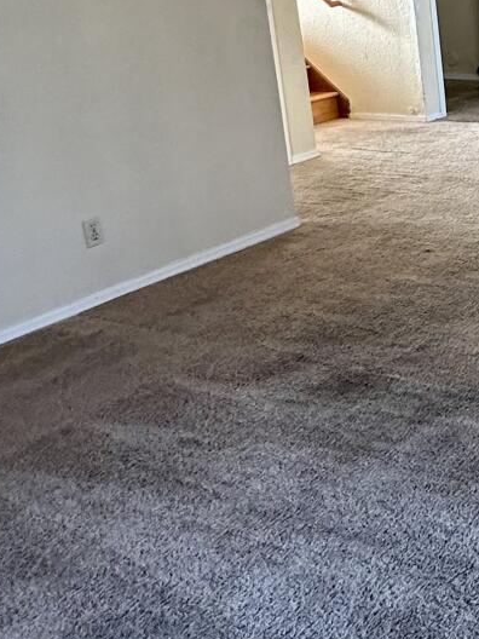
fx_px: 978
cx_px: 698
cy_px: 84
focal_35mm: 53
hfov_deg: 22.9
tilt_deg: -10.0
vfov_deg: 34.5
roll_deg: +2.9
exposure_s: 1/120
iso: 200
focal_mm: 2.22
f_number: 2.2
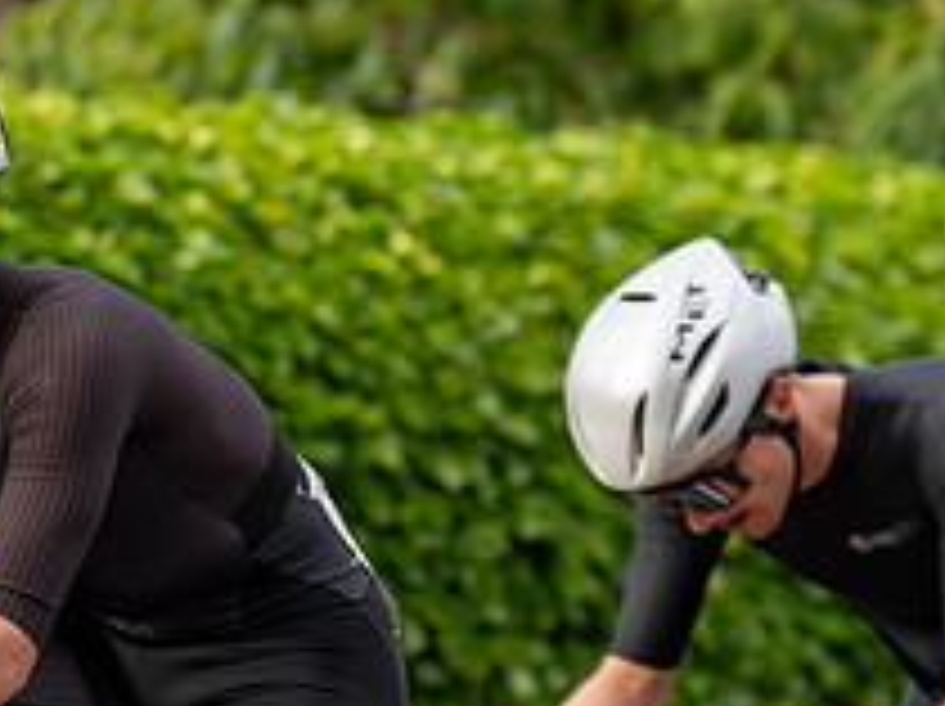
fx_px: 9217
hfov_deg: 5.9
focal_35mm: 338
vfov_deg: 4.4
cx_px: 18
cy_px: 277
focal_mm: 127
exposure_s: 1/800
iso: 400
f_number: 3.5
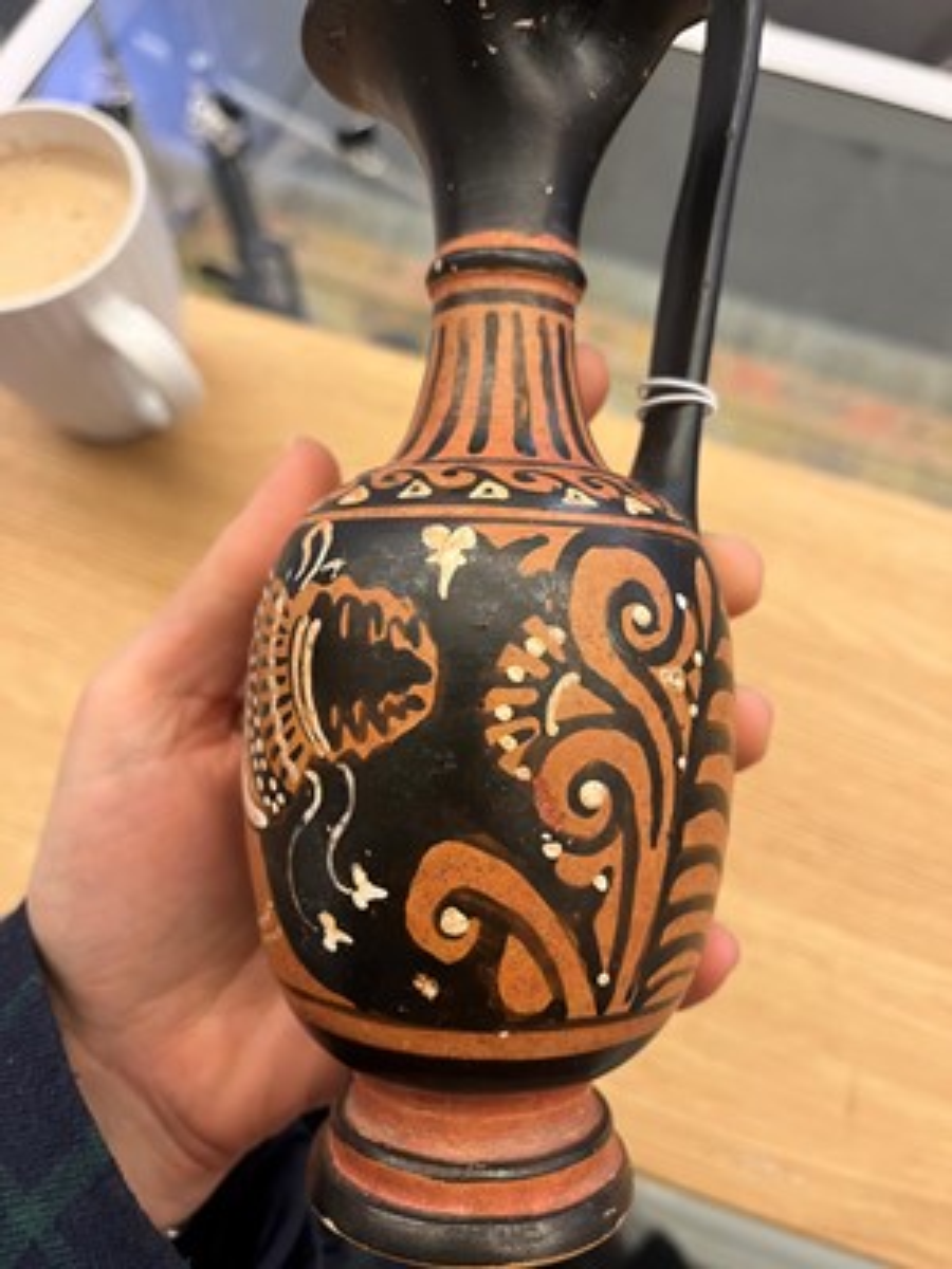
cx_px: 476
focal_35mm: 26
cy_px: 634
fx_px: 953
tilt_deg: -68.3
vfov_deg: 67.3
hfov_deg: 53.1
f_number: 1.6
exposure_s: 1/50
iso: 200
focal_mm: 5.1
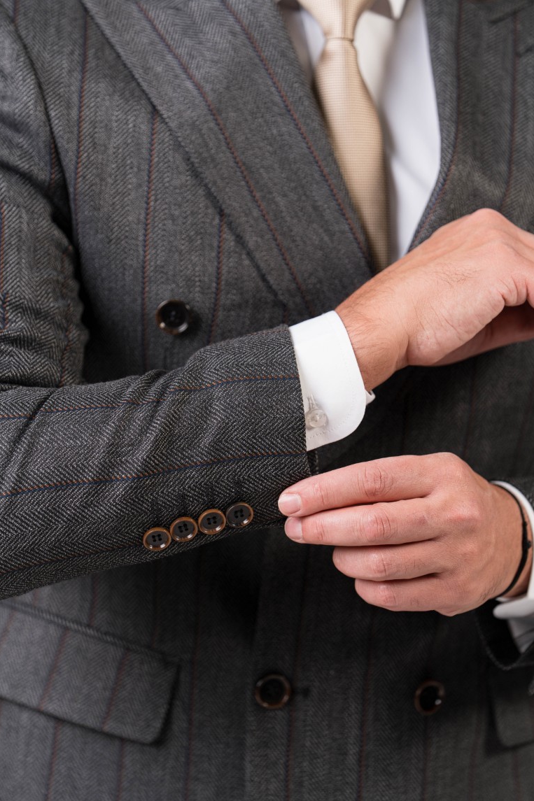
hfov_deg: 8.3
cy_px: 402
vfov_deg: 12.5
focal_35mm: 165
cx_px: 267
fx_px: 3672
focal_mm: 164
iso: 400
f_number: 4
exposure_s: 1/400
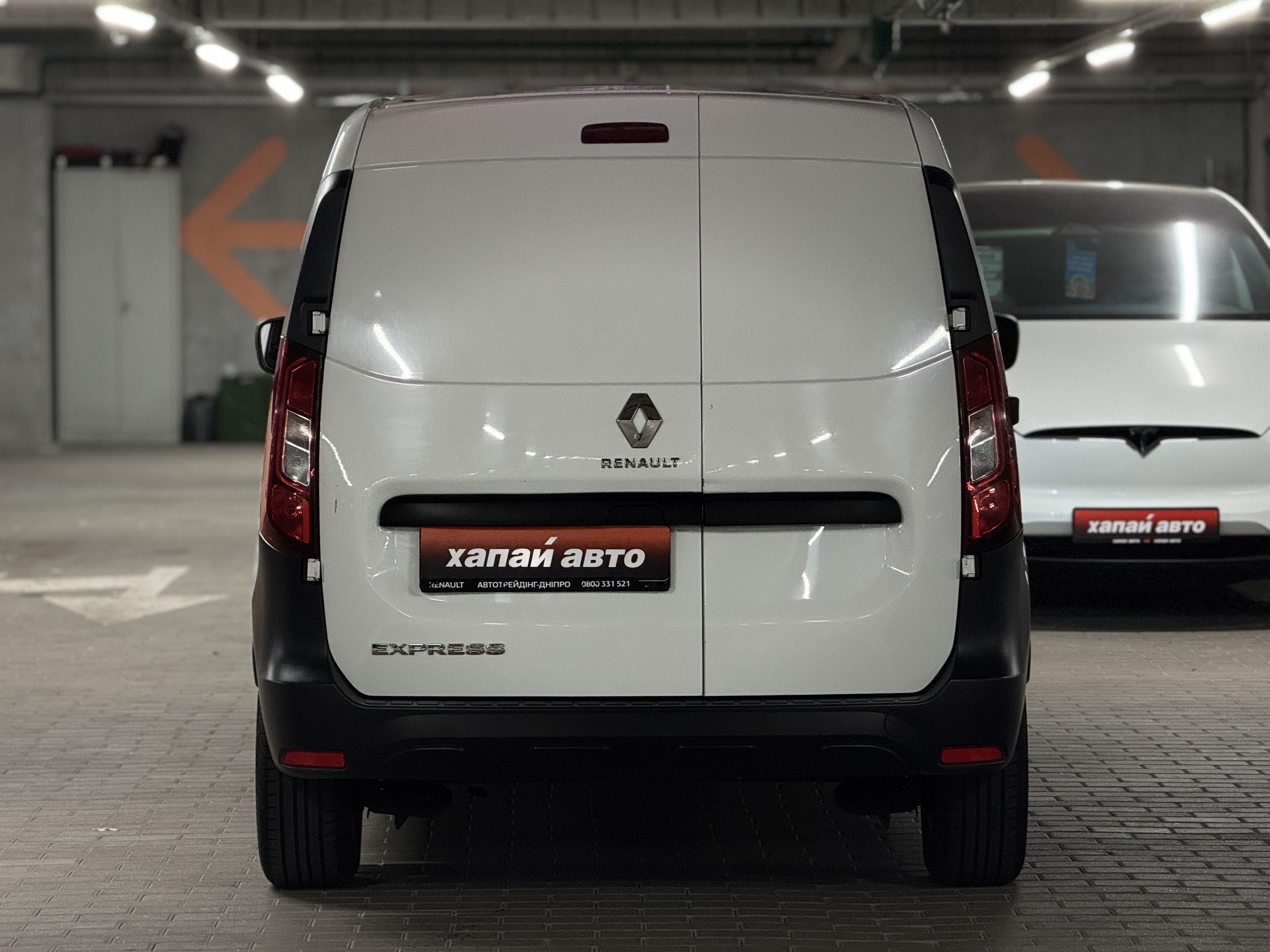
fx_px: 4403
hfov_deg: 16.4
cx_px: 635
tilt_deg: -2.4
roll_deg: +0.1
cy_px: 476
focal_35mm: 120
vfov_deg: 12.3
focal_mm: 15.66
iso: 320
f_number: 2.8
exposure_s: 1/50
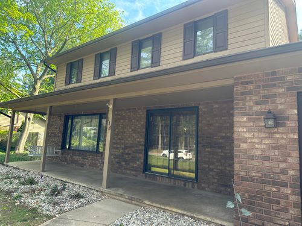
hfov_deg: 71.6
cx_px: 151
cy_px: 113
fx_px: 209
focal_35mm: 24
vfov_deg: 56.8
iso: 80
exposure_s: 1/477
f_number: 1.78
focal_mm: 6.86
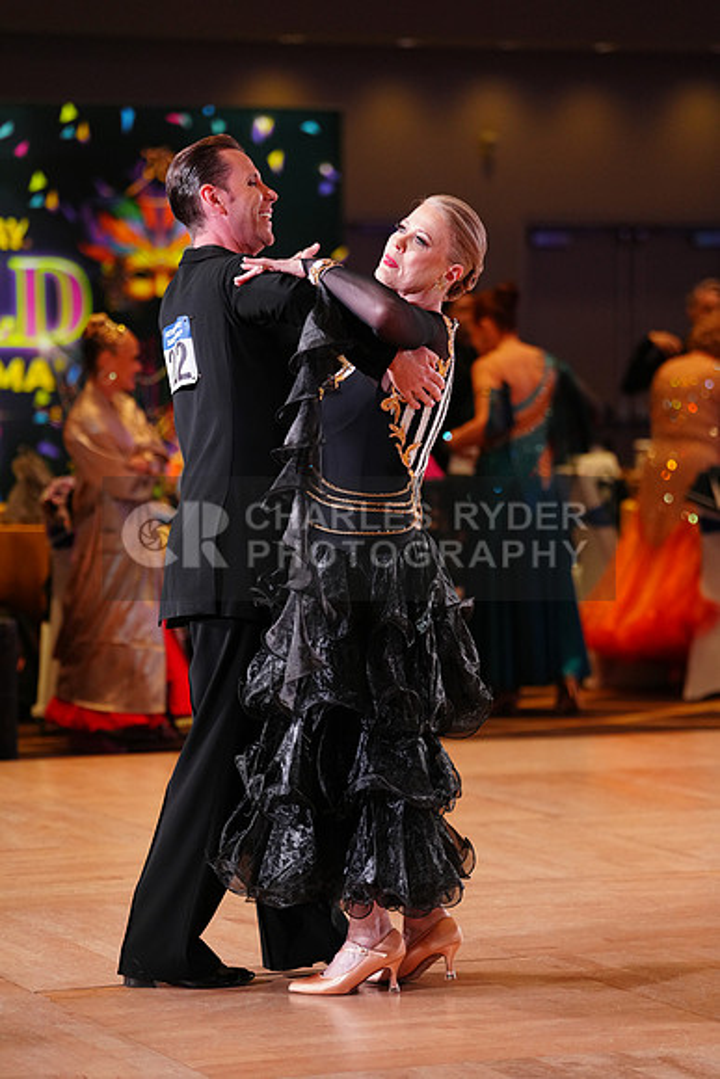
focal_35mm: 128
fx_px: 3837
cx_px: 360
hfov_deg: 10.7
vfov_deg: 16.0
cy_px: 540
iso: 2500
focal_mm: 128
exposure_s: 1/640
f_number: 2.8
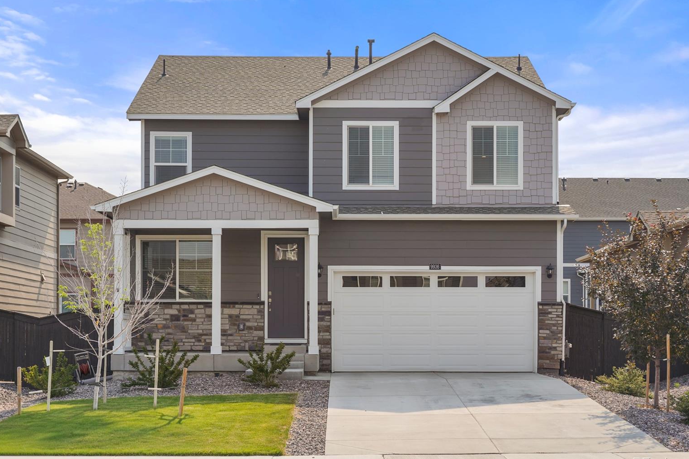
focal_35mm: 63
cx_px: 344
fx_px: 1205
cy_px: 231
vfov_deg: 21.6
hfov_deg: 31.9
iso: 200
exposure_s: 1/500
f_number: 9
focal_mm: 60
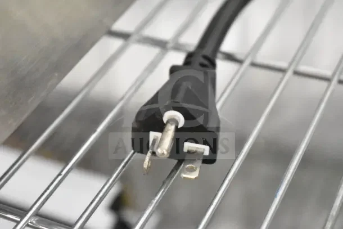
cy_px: 114
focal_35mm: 72
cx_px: 172
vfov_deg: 18.9
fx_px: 686
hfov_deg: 28.1
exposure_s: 1/80
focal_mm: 48
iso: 25600
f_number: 5.3
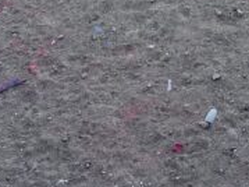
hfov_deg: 22.4
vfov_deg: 15.4
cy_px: -109
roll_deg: +14.3
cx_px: 175
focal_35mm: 87
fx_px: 625
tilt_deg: -29.7
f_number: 1.6
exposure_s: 1/581
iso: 50
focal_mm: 5.96
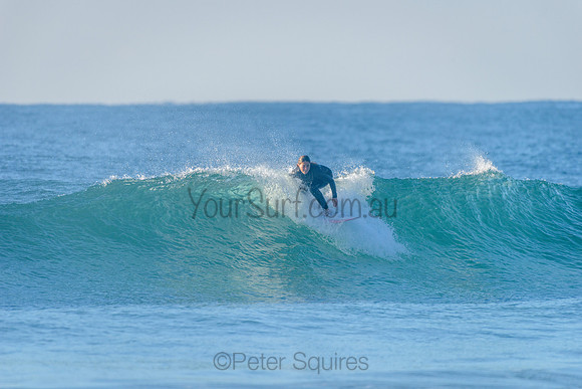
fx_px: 8090
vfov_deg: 2.7
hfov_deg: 4.1
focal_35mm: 500
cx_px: 291
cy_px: 194
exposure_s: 1/2000
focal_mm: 500
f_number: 5.6
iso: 360
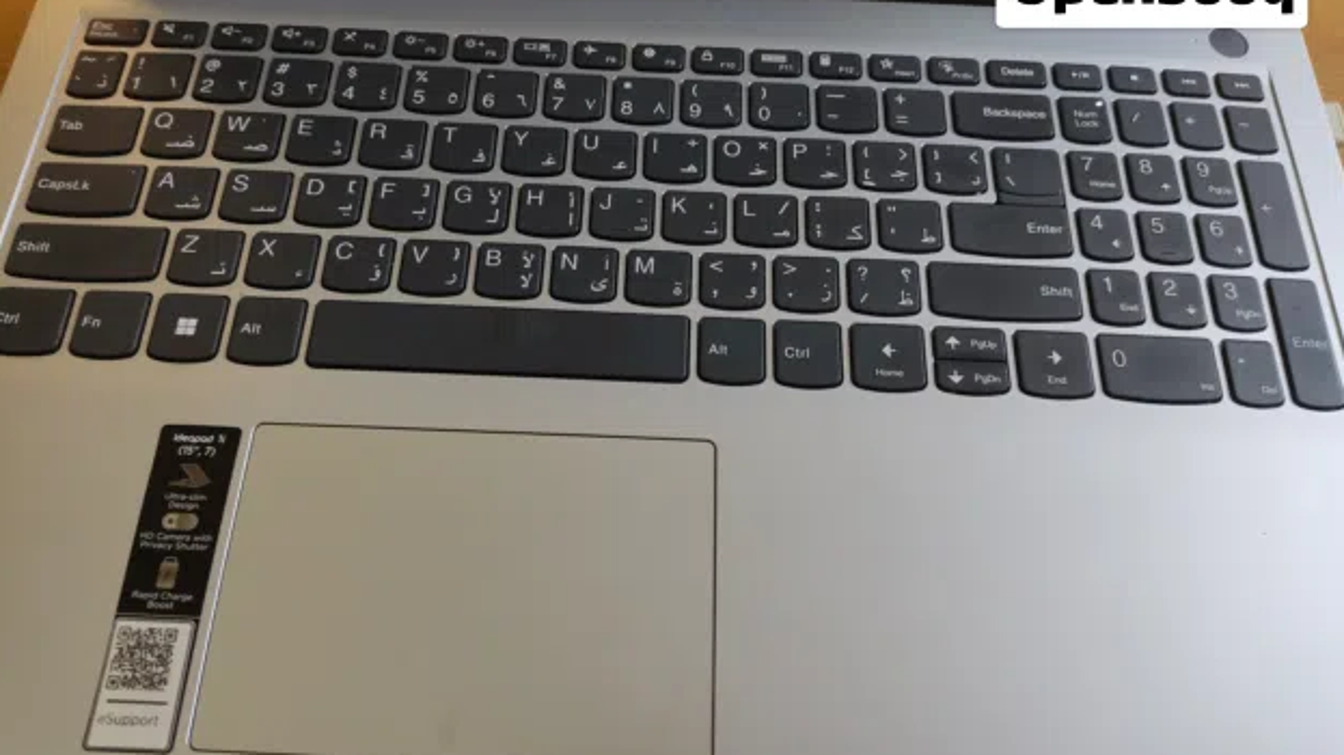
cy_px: 339
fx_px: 998
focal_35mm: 28
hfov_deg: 67.9
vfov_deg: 41.4
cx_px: 671
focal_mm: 4.71
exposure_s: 1/33
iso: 515
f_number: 1.79
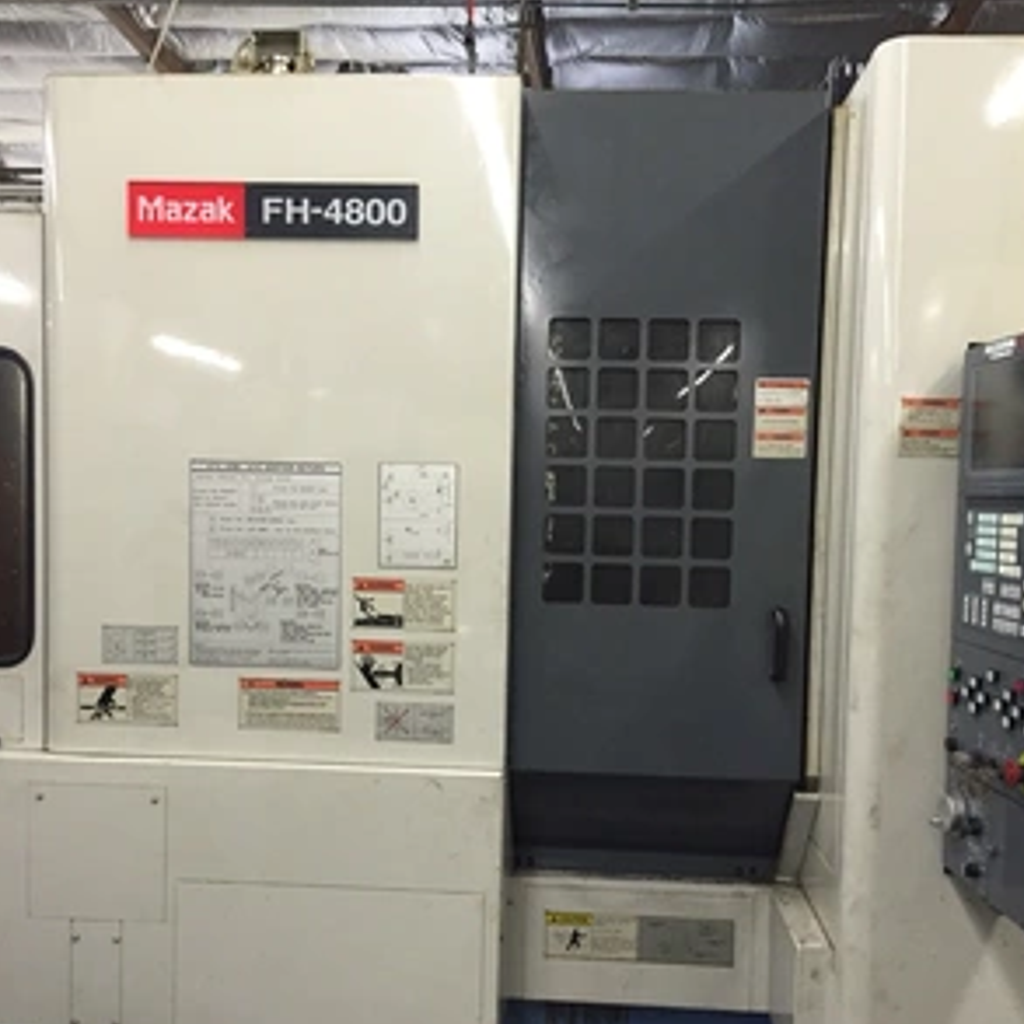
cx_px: 510
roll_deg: -1.1
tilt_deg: -3.0
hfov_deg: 47.2
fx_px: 1171
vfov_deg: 47.1
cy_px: 570
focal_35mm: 35
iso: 200
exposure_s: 1/30
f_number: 2.2
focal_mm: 4.15
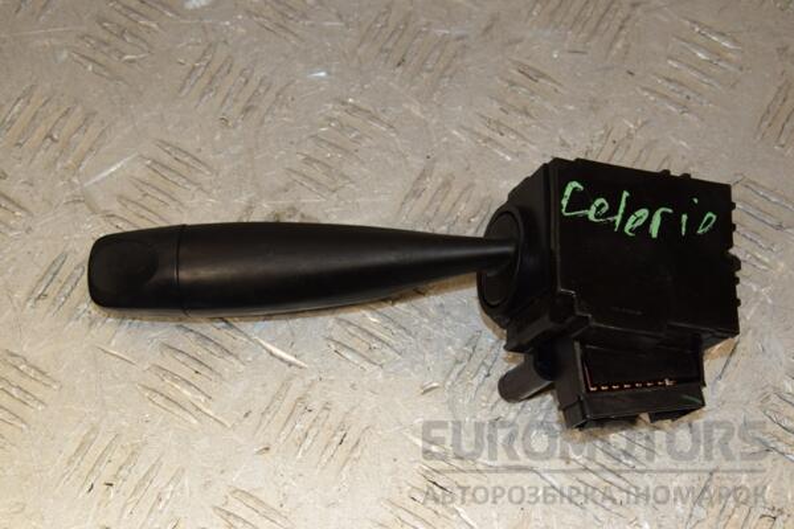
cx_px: 397
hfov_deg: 28.1
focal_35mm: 72
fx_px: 1588
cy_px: 264
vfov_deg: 18.9
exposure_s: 1/200
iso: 800
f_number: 8
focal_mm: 48
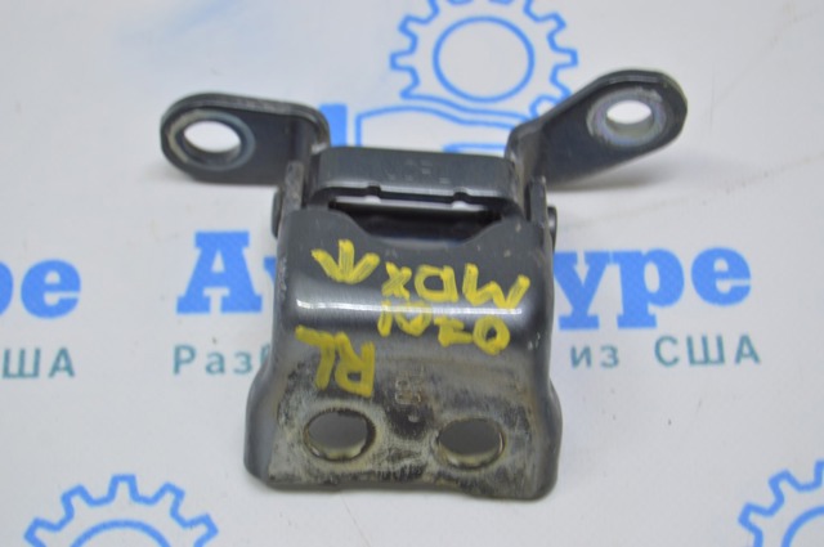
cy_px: 274
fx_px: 1783
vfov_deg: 17.4
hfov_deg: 26.0
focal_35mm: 78
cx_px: 412
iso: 400
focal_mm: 52
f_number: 5.6
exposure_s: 1/20
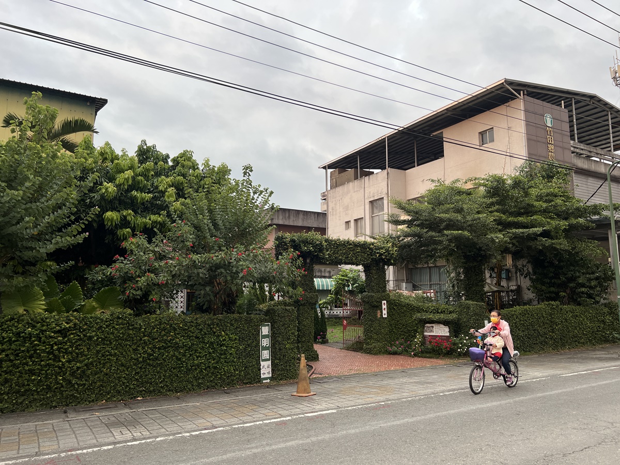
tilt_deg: +7.5
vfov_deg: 53.1
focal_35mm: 26
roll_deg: +0.4
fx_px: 466
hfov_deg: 67.3
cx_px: 310
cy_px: 232
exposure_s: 1/121
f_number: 1.5
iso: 40
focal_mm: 5.7
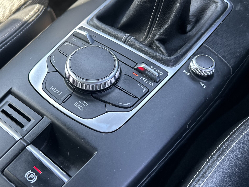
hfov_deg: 52.1
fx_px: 252
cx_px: 95
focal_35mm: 35
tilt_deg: -49.0
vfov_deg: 40.6
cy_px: 80
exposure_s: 1/121
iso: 80
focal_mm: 5.7
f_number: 1.5
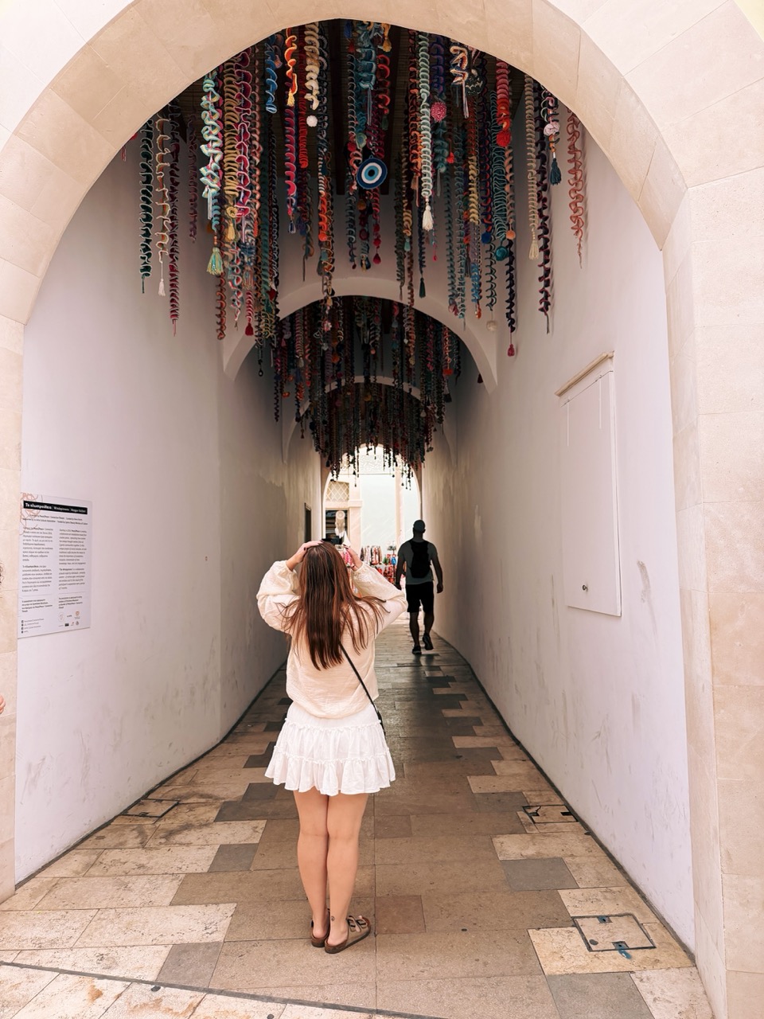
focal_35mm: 24
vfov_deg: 71.6
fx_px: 706
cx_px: 382
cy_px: 510
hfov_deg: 56.8
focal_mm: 6.76
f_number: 1.78
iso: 200
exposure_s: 1/199
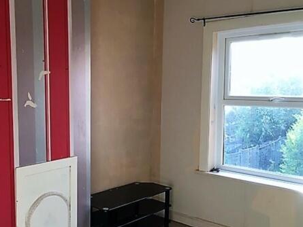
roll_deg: -1.5
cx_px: 117
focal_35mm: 38
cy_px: 116
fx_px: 333
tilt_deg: -4.5
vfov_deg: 37.7
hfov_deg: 48.6
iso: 32
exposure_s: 1/33
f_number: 2.2
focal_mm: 4.15
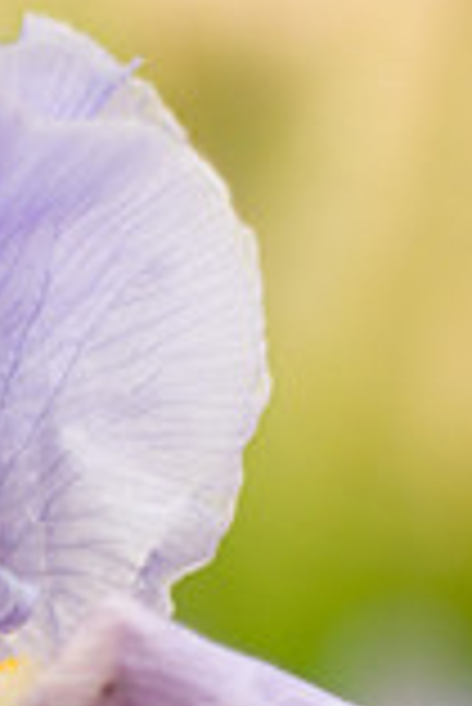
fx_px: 4219
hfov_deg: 6.4
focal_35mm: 215
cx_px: -133
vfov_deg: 9.5
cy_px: 634
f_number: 2
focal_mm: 50
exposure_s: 1/180
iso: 140
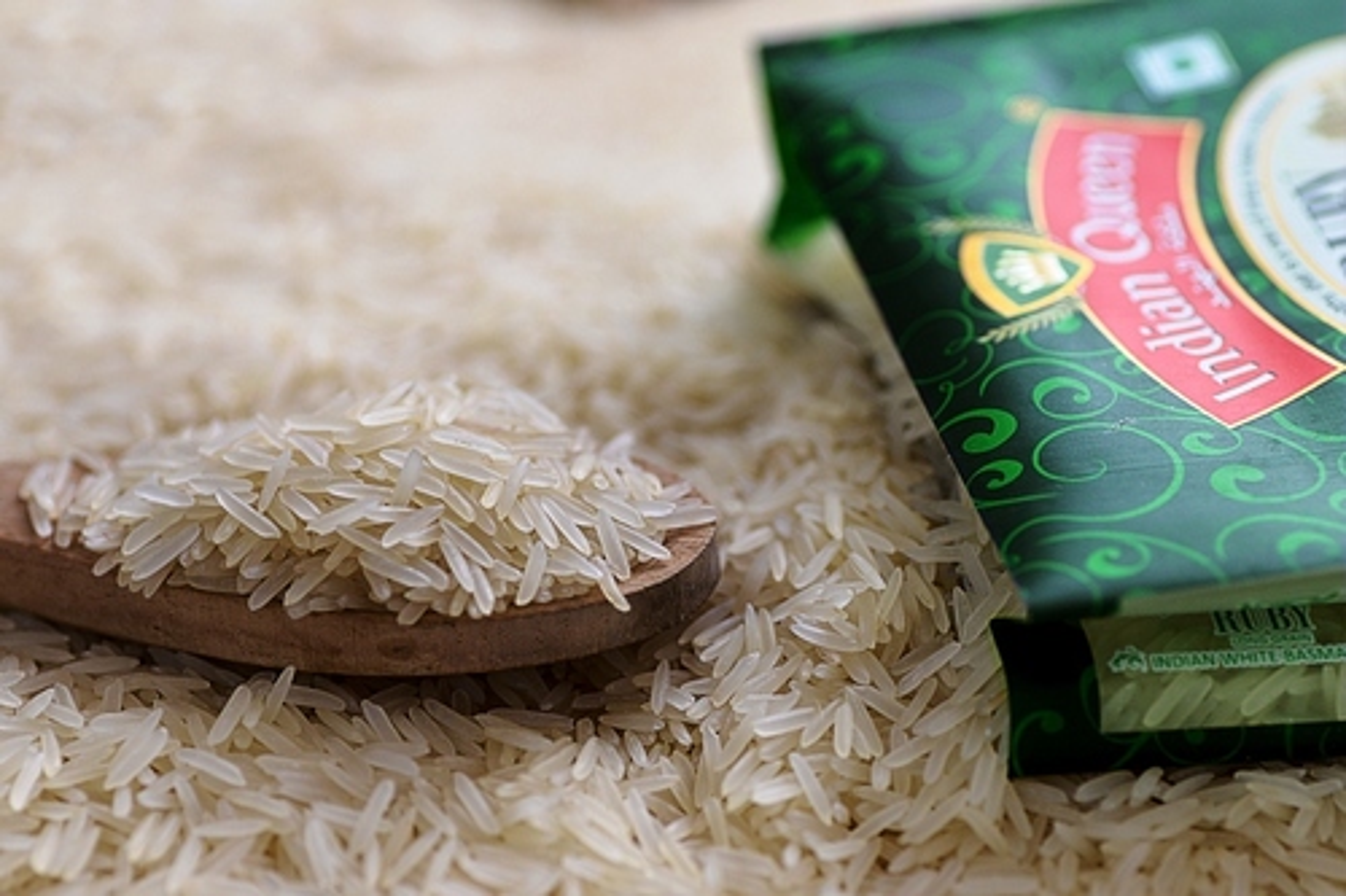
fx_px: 3364
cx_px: 673
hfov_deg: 22.6
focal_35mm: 90
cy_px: 448
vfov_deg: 15.2
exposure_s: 1/13
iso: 200
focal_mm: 90
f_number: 5.6
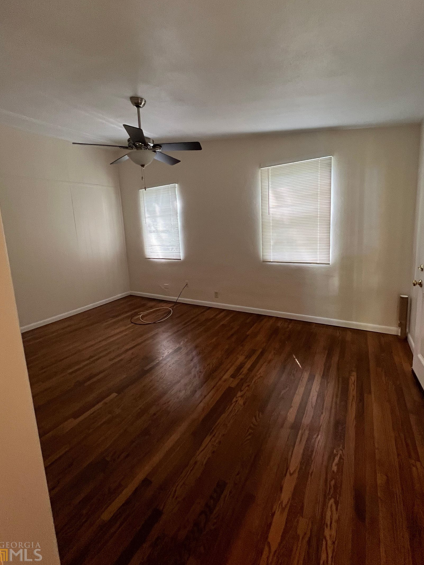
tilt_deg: -7.7
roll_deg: +4.5
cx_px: 216
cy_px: 263
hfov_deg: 85.7
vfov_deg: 101.9
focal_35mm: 14
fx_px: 229
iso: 320
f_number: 1.8
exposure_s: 1/60
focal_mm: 1.57
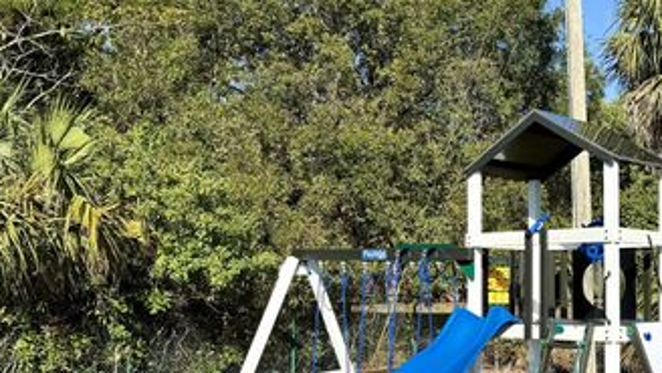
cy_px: 244
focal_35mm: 51
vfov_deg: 23.5
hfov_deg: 39.1
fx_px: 896
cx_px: 523
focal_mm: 6.76
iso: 80
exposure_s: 1/3021
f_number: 1.78
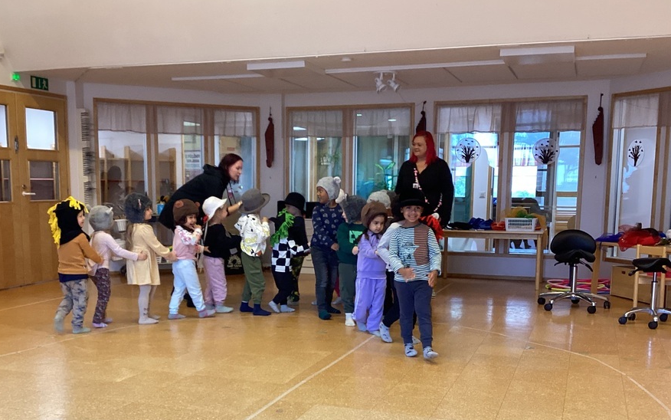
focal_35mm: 40
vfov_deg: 31.8
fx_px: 732
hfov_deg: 49.2
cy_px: 281
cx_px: 307
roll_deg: -0.2
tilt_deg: -9.7
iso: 100
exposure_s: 1/50
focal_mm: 3.3
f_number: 2.4
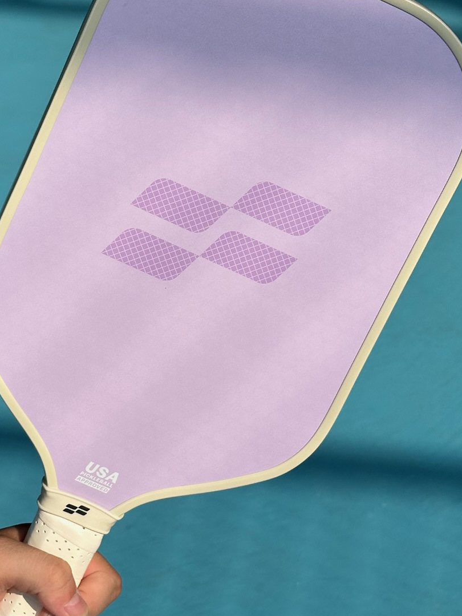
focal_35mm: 91
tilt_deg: -36.1
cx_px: 136
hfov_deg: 16.2
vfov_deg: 21.5
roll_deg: -2.4
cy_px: 355
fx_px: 1619
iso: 64
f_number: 1.78
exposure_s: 1/2809
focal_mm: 6.86
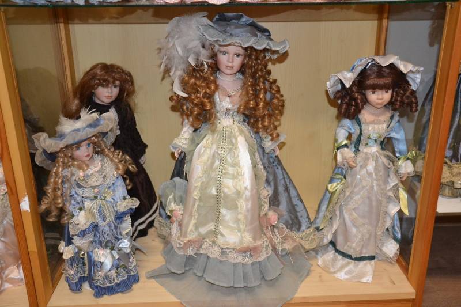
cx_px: 230
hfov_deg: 51.3
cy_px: 154
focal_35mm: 38
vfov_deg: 35.5
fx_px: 480
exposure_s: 1/60
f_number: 4
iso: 2000
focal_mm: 25
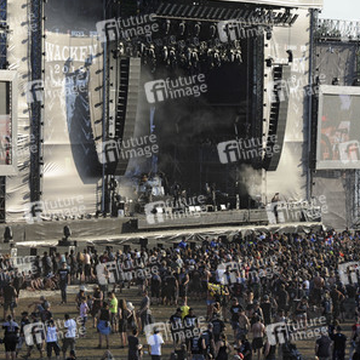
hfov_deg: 8.2
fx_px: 2506
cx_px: 144
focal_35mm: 213
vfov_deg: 8.2
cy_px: 179
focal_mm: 165
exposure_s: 1/250
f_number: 8
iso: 200
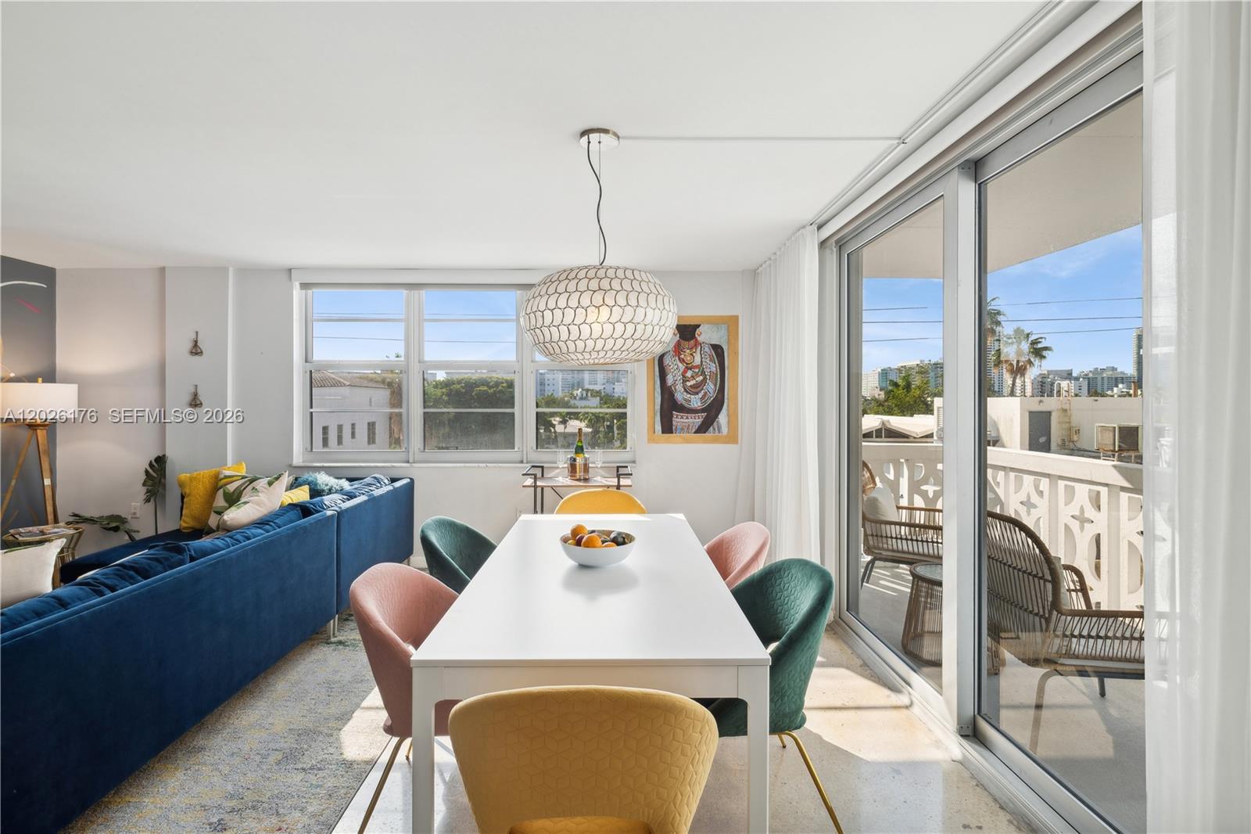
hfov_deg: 96.7
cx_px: 626
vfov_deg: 73.7
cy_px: 417
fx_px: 556
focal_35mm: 16
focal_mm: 16
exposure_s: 1/40
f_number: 9
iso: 200
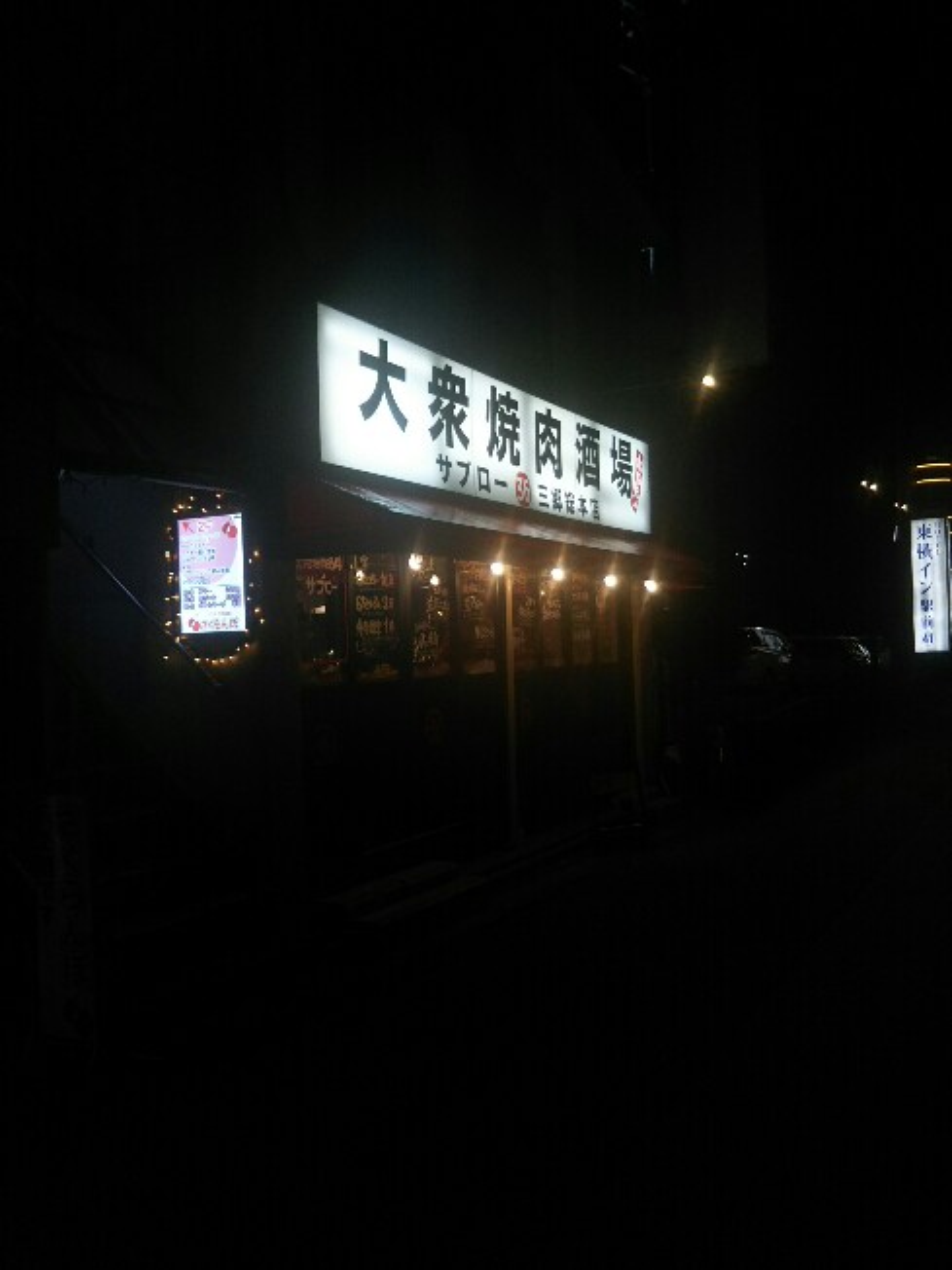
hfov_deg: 46.8
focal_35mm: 30
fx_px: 1100
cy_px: 635
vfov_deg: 60.0
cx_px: 476
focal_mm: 4
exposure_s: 1/120
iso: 80
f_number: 2.2
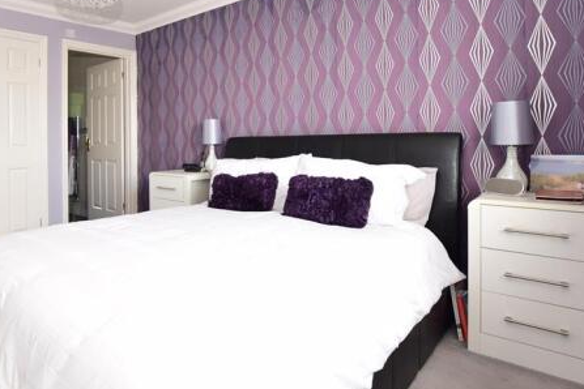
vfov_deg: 56.4
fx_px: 357
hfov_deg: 75.6
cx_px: 184
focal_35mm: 22
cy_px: 140
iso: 400
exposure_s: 1/50
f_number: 5.6
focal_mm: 10
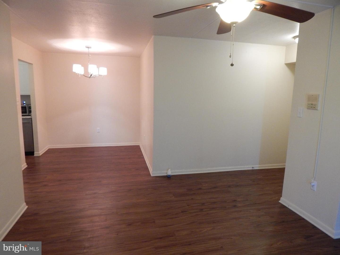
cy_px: 128
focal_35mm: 22
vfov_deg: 61.1
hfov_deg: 76.4
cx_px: 170
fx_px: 216
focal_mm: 4
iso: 400
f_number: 3
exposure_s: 1/20
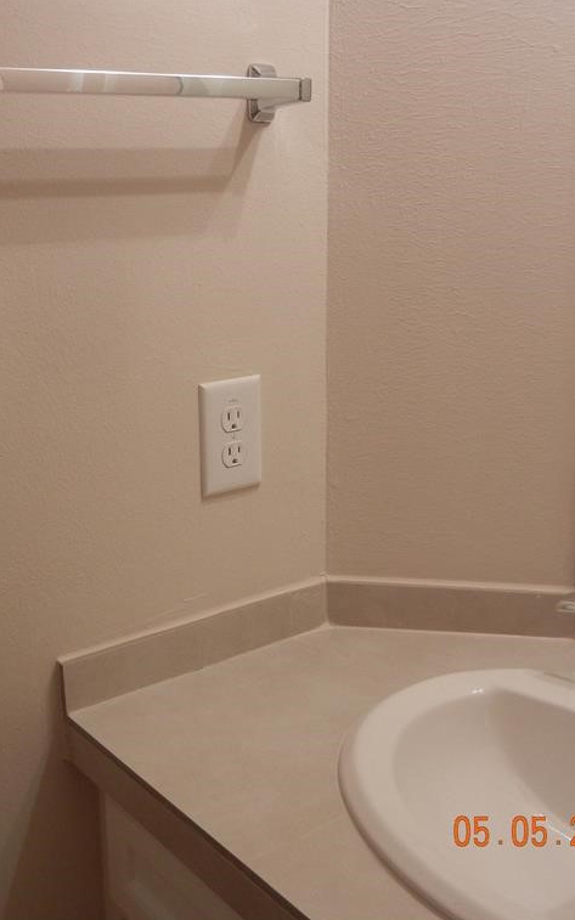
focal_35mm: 43
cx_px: 213
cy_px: 462
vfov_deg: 46.2
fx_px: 1078
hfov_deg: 29.7
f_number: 3.5
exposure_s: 1/30
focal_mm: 5.4
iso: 229
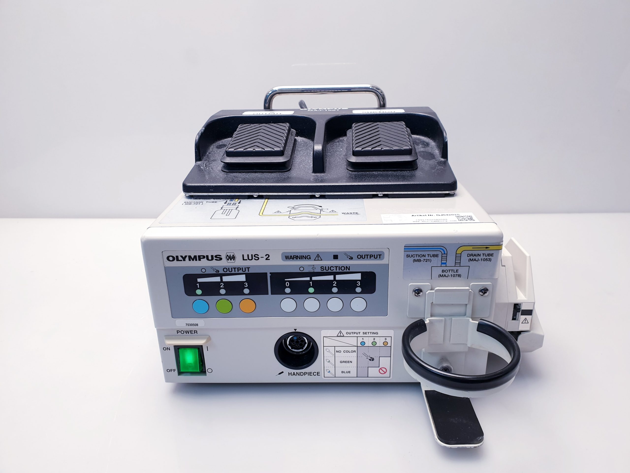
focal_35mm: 26
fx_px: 473
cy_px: 236
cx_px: 315
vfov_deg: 53.1
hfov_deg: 67.3
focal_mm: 4.3
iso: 80
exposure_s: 1/50
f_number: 2.4
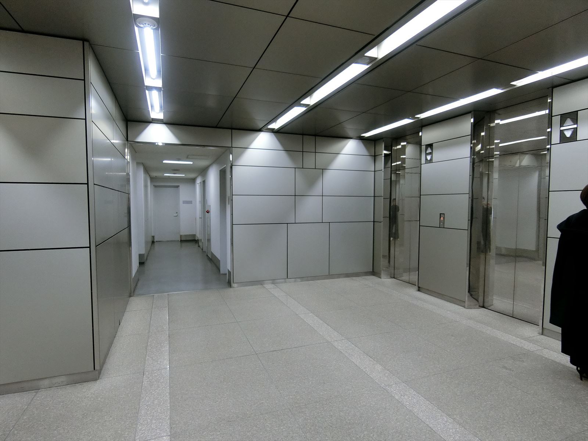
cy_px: 220
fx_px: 323
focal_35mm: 19
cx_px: 294
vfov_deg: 68.7
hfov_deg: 84.7
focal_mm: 4.06
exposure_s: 1/80
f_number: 2.7
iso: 400
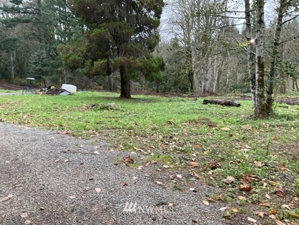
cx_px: 150
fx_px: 250
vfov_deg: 48.2
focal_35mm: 29
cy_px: 112
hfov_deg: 61.7
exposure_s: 1/60
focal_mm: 3
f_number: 1.8
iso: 50
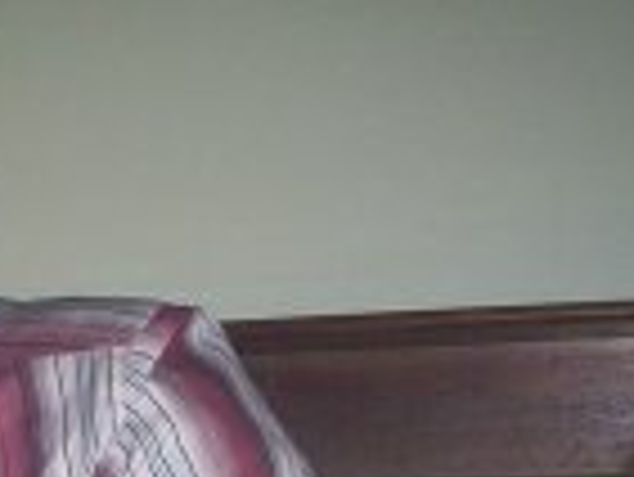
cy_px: 572
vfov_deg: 13.4
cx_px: -175
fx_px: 1980
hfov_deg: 17.2
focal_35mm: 108
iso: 140
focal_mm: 4.99
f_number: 4.5
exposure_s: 1/60
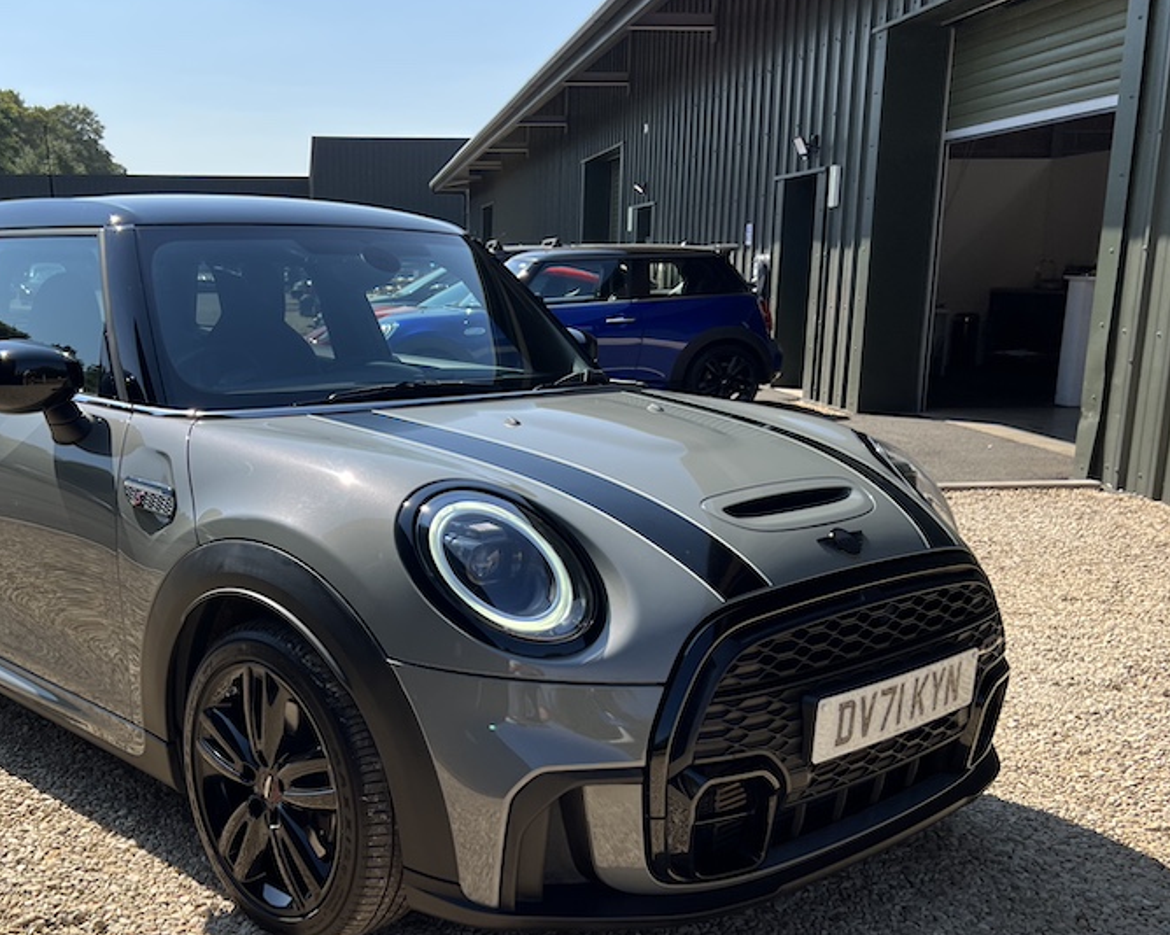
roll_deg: +0.5
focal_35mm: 38
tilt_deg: -13.1
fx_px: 1315
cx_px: 410
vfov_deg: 38.9
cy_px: 574
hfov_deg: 47.3
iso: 50
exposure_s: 1/2632
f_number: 1.5
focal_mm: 5.7
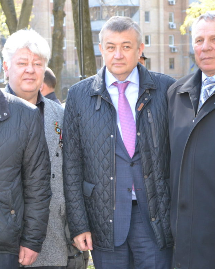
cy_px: 134
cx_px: 22
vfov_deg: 16.5
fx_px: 928
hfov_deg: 13.1
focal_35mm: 117
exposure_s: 1/80
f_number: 5.6
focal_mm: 55
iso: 400
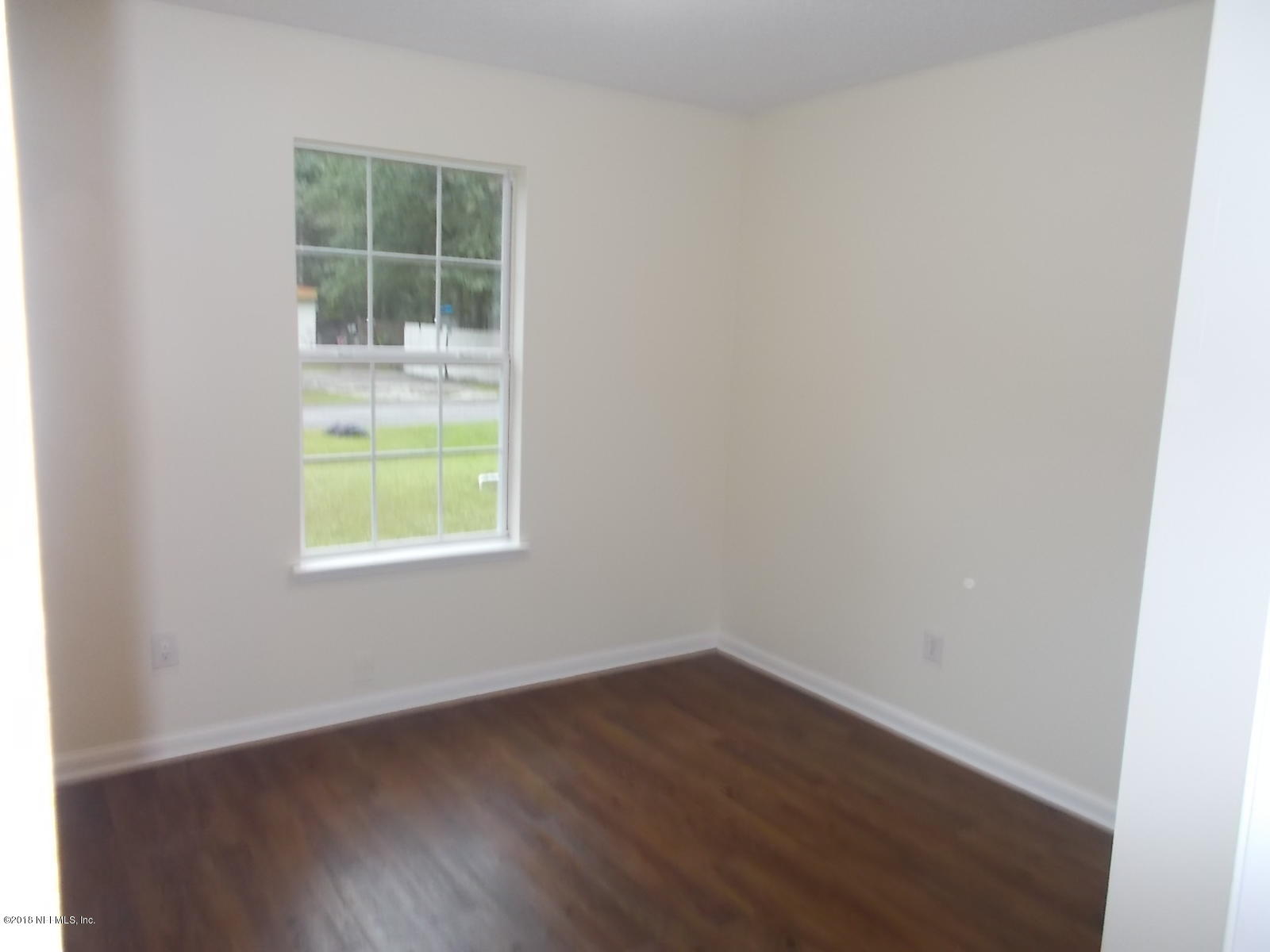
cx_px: 635
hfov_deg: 67.3
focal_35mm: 26
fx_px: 954
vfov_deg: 53.1
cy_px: 476
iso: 200
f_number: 3.2
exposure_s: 1/25
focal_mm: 4.6
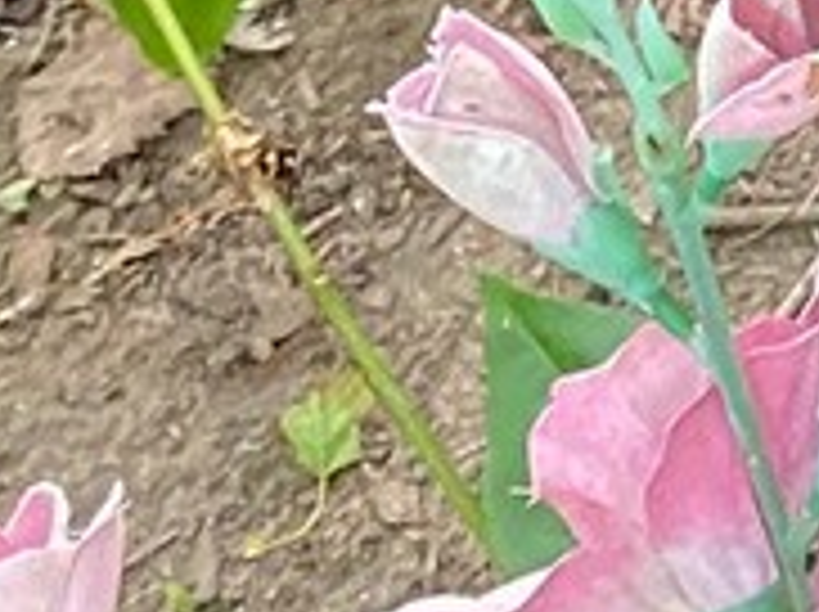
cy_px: -1521
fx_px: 4867
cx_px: 2480
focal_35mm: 206
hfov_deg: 8.2
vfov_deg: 6.3
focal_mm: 4.25
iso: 640
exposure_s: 1/40
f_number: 1.8
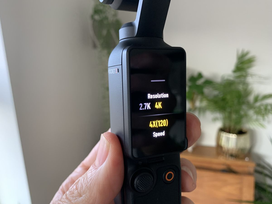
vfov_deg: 53.1
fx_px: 204
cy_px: 102
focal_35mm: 26
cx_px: 136
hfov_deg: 67.3
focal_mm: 4.25
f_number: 1.8
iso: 200
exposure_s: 1/60
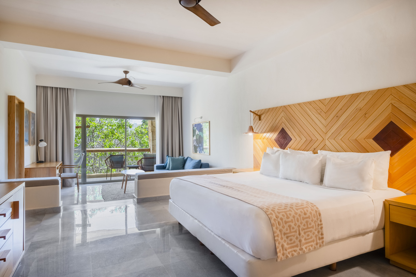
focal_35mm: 20
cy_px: 138
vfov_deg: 61.9
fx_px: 231
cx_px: 208
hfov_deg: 84.0
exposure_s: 1/100
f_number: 11
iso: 500
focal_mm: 13.2
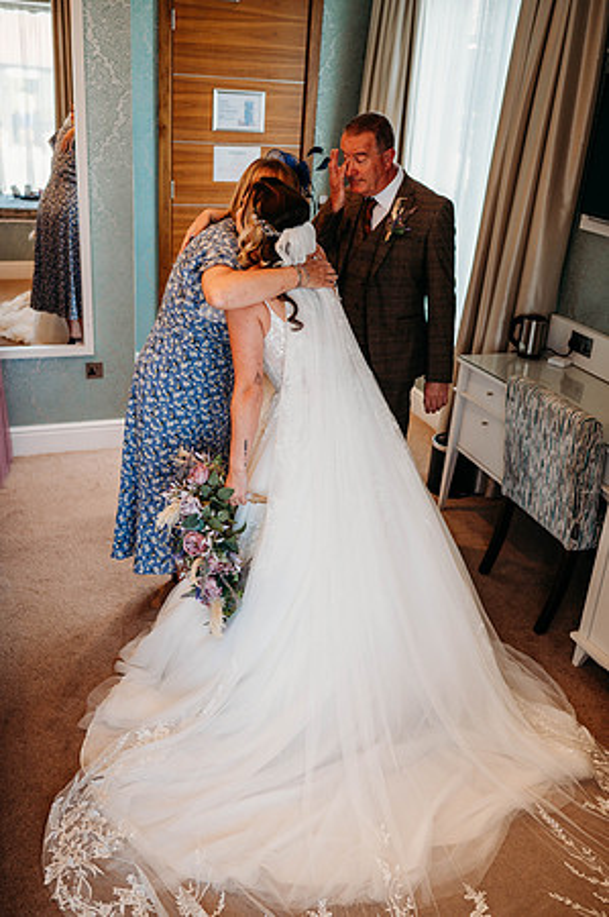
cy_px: 458
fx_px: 890
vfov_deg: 54.5
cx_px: 304
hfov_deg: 37.8
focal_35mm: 35
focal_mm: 35
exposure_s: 1/250
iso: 400
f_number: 2.8
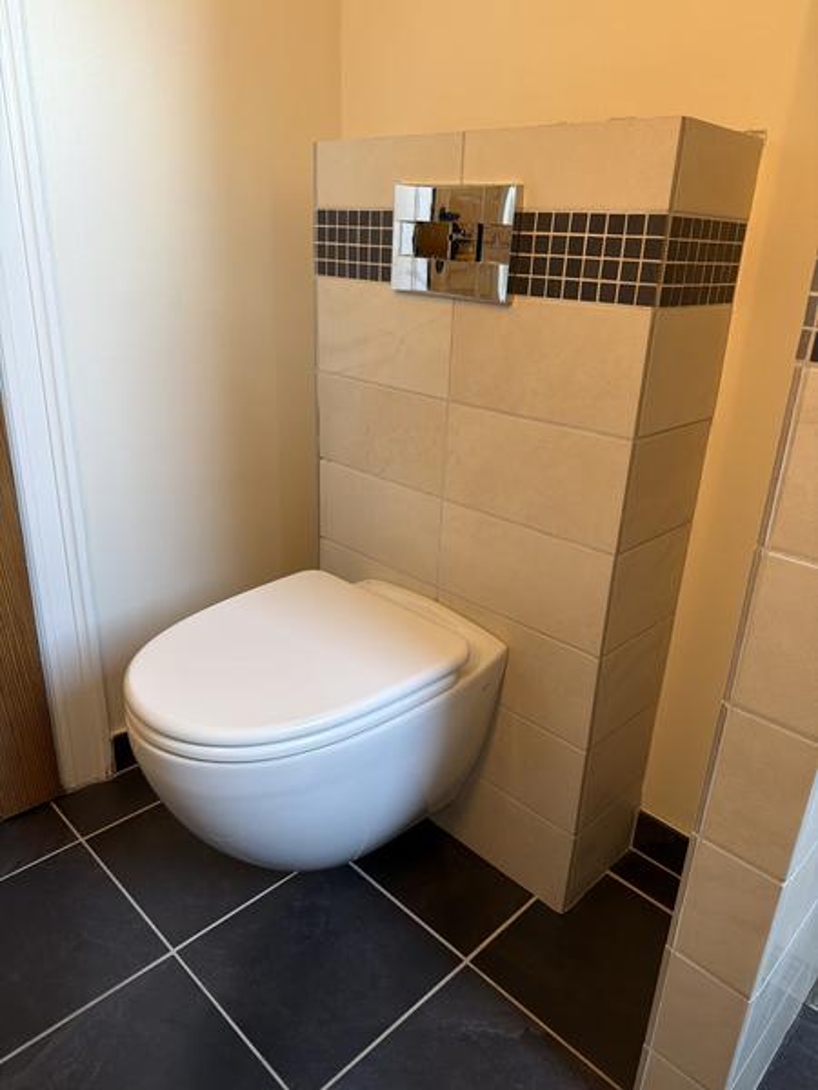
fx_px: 756
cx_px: 409
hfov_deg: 56.8
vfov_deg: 71.6
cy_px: 545
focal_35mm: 24
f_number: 1.78
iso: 200
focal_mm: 6.76
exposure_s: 1/50
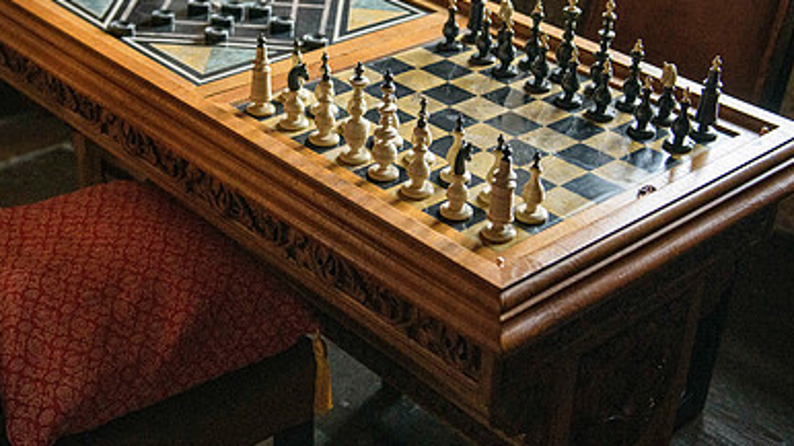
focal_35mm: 59
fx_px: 1242
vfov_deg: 20.2
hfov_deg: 35.4
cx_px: 365
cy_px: 109
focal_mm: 35
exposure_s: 1/80
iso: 2500
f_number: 3.5
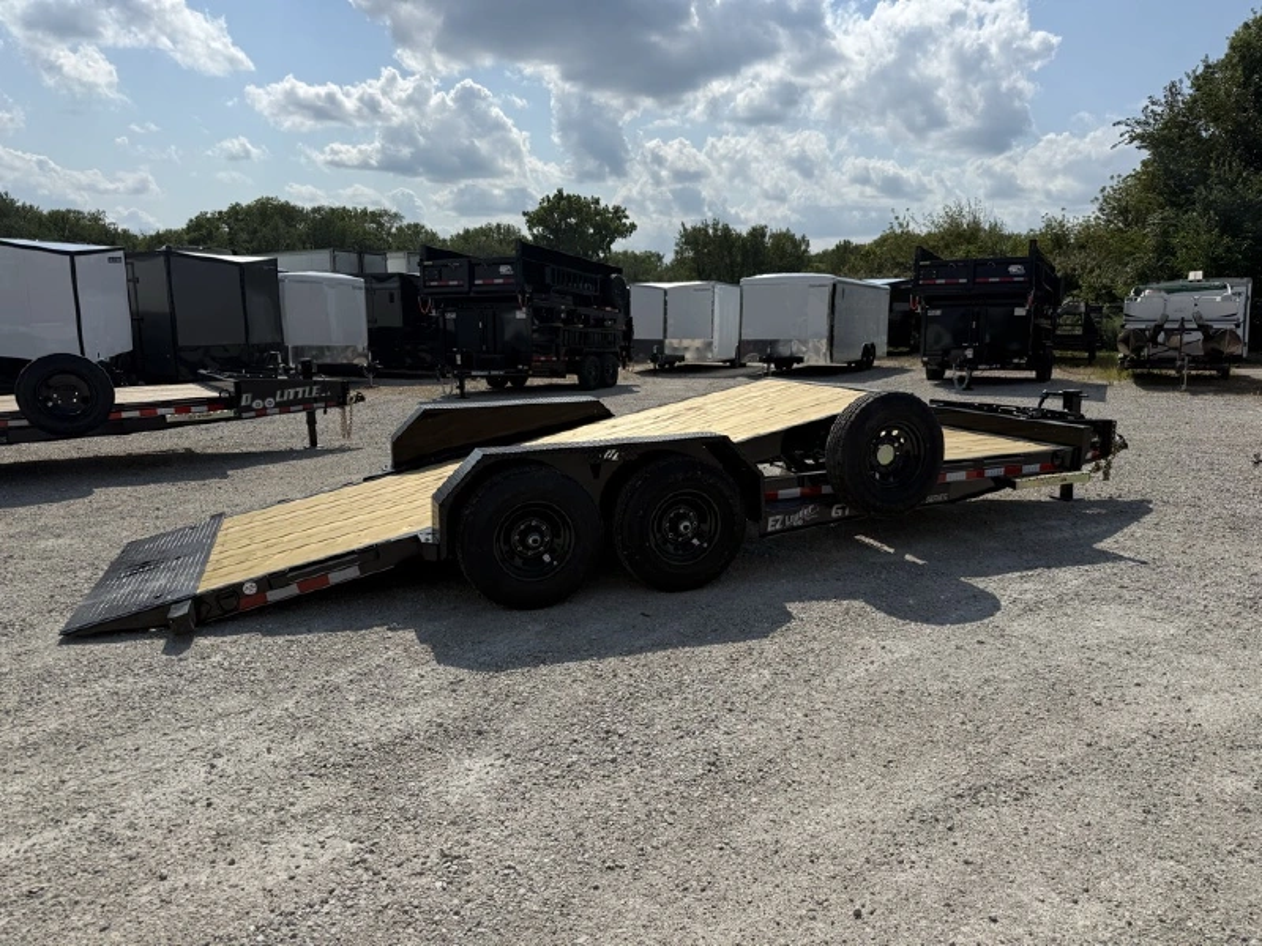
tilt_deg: -10.5
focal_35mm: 24
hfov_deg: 71.6
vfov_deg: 56.8
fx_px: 875
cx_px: 631
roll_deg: -0.4
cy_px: 473
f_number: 1.78
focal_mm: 6.76
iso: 80
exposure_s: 1/10309
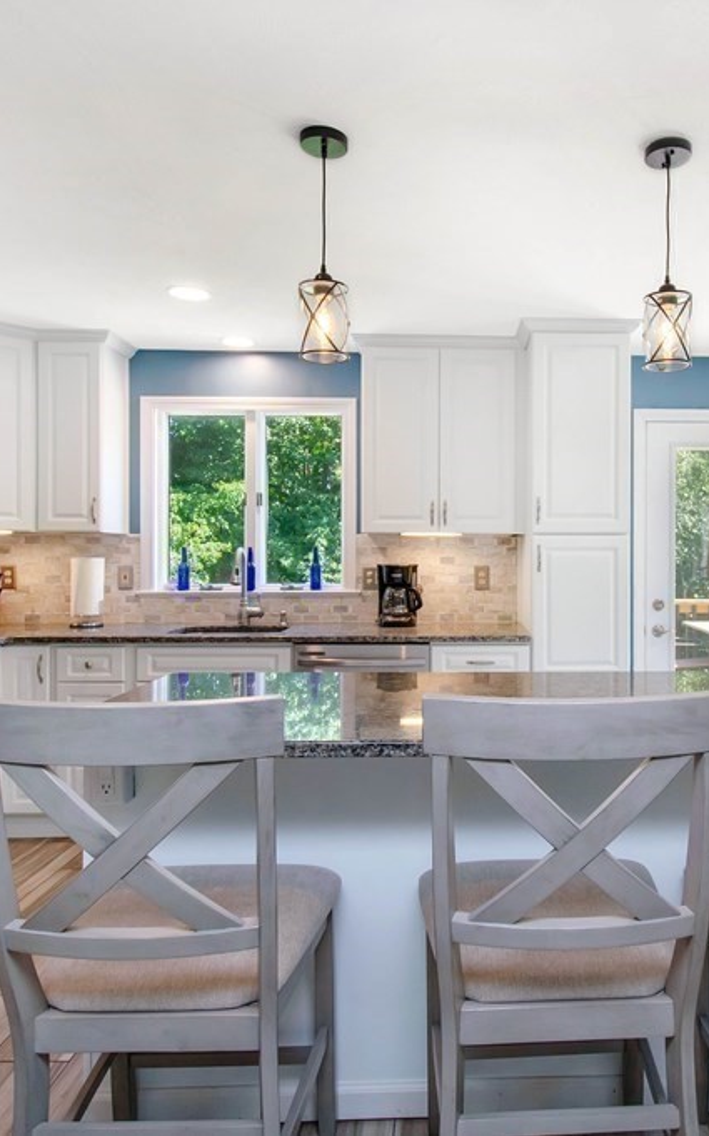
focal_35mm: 23
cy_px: 568
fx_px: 712
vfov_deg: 77.2
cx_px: 479
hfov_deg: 51.8
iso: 360
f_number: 5.6
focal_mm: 10
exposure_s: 1/125
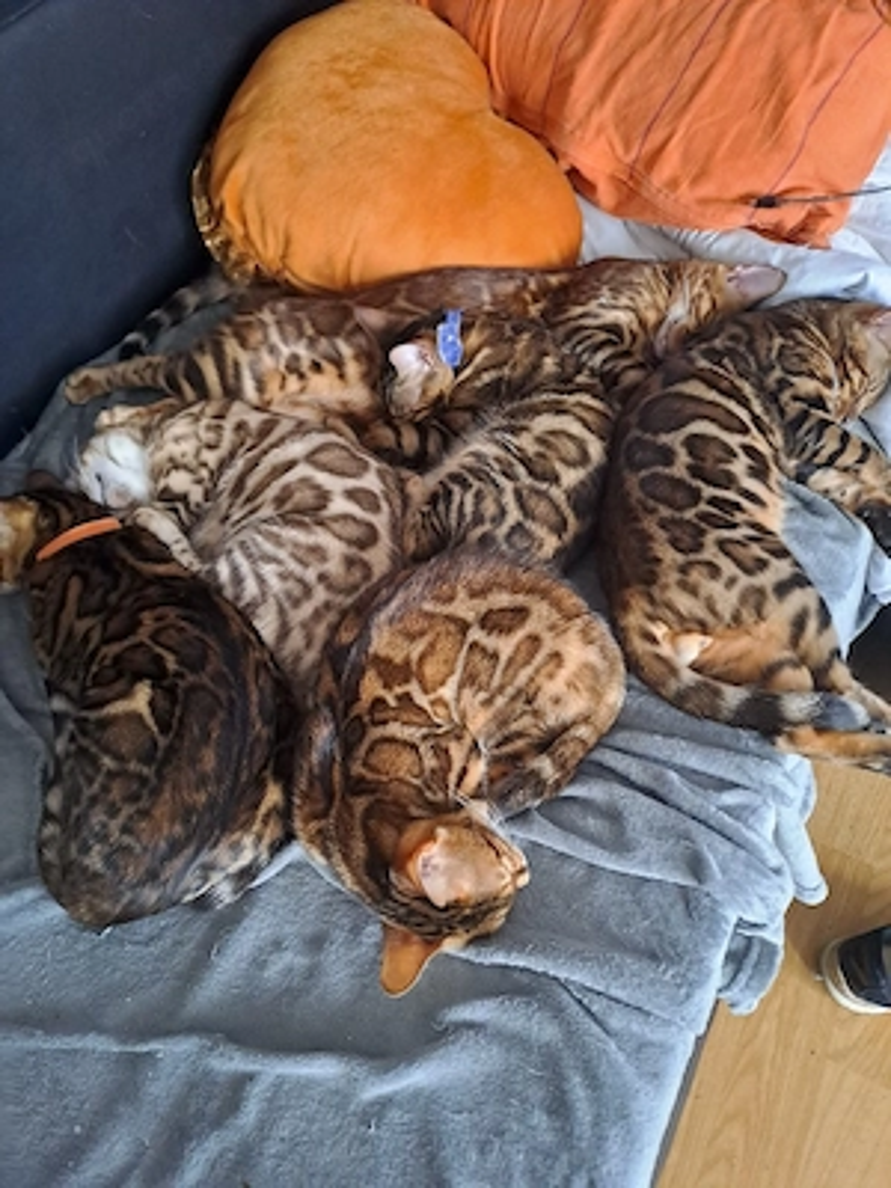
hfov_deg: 54.9
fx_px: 858
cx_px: 446
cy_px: 594
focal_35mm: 25
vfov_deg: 69.4
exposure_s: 1/20
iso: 500
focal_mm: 4.65
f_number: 1.8
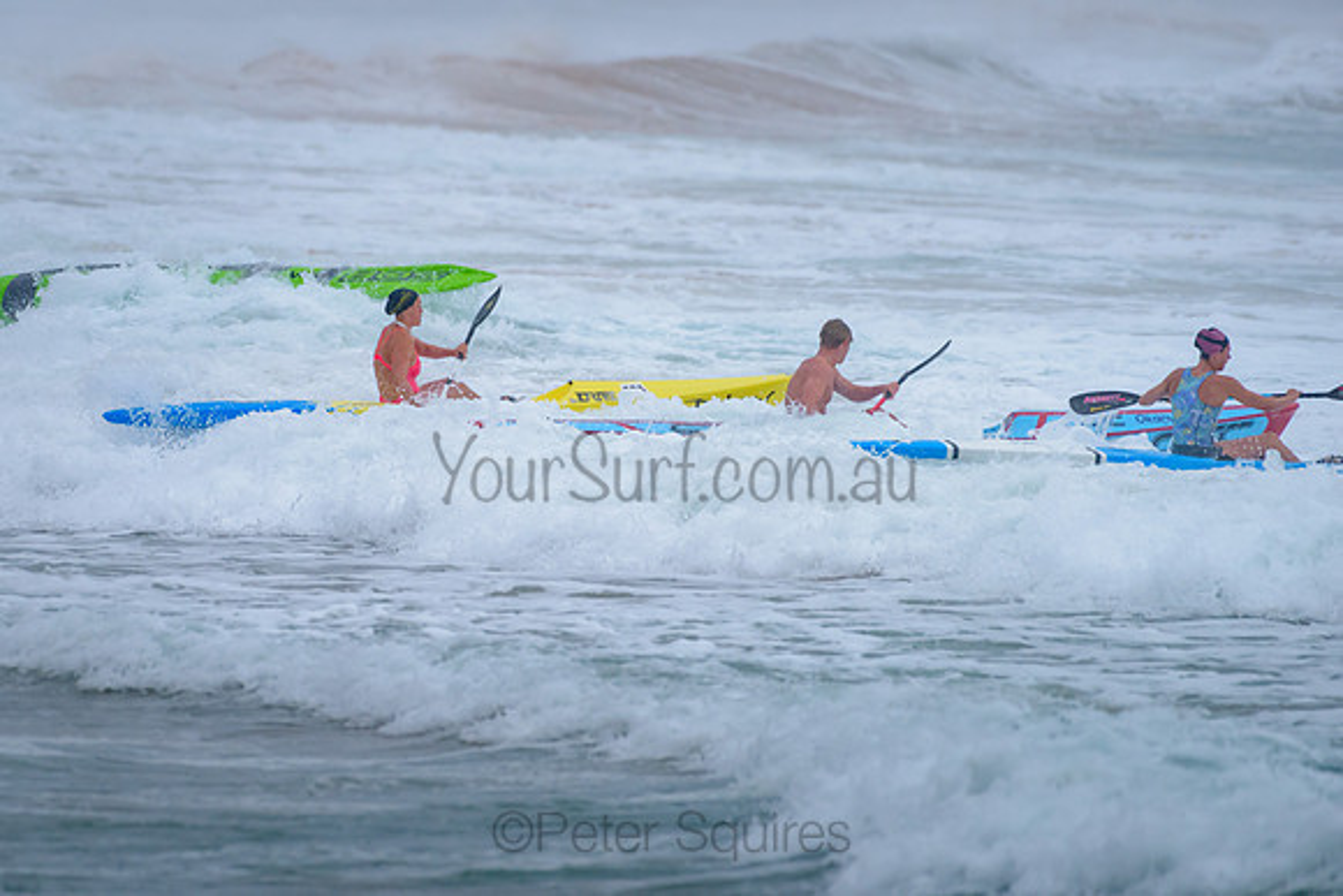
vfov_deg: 2.2
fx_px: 22883
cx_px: 519
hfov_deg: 3.4
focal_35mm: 613
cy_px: 375
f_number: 5.6
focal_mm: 500
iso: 800
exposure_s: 1/1250
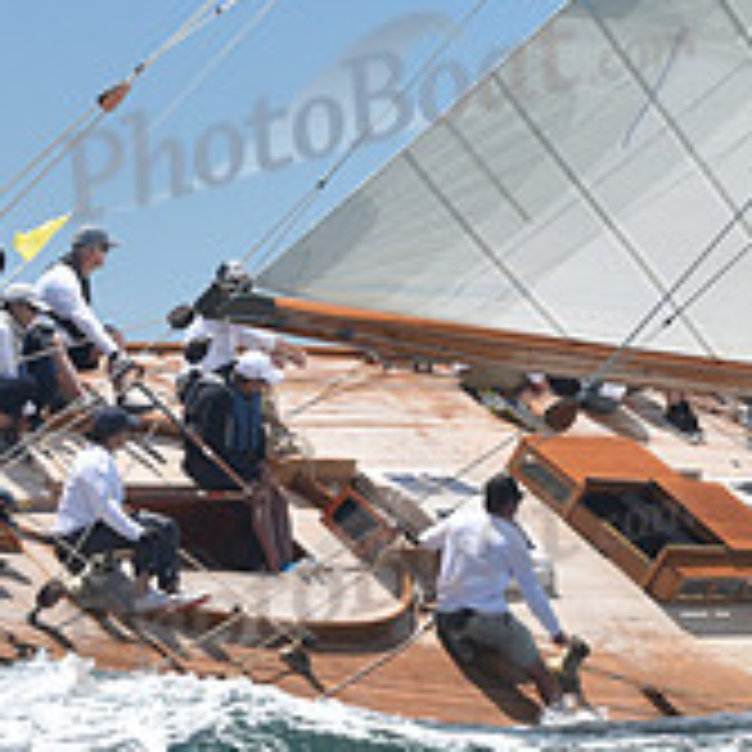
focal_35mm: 207
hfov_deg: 8.4
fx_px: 5088
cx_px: 932
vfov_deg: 8.5
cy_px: 277
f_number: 7.1
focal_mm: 70
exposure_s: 1/800
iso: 320
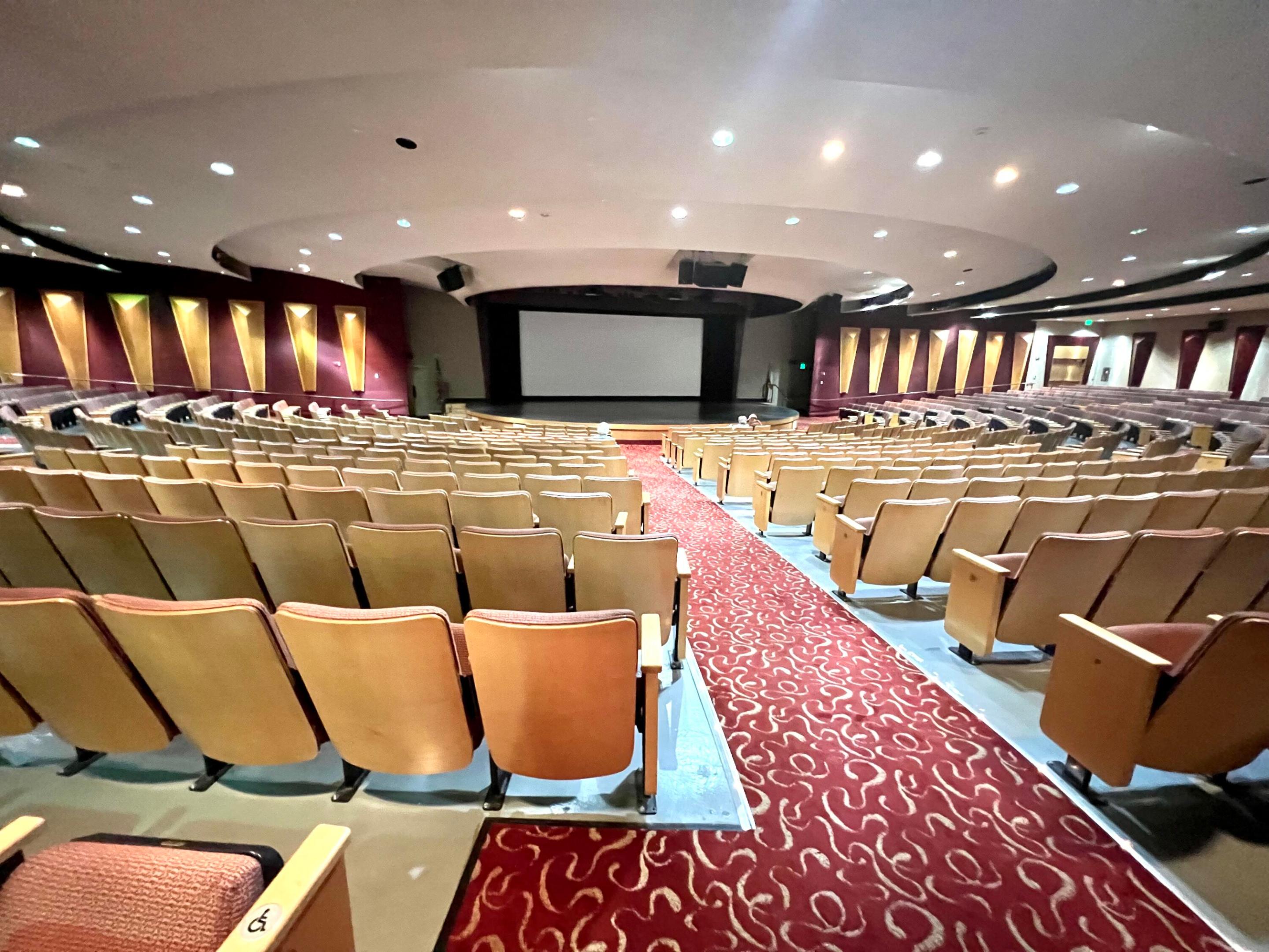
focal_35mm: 13
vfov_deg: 89.9
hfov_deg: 106.2
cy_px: 476
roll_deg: +0.5
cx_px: 634
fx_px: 477
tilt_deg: -11.8
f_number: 1.8
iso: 1250
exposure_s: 1/40
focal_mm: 1.57
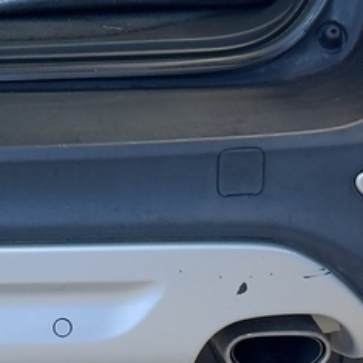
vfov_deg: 6.6
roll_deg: +0.3
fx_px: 3085
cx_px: -253
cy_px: -272
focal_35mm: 260
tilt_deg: -9.0
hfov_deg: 6.6
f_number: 1.78
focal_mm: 6.76
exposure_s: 1/54
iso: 100
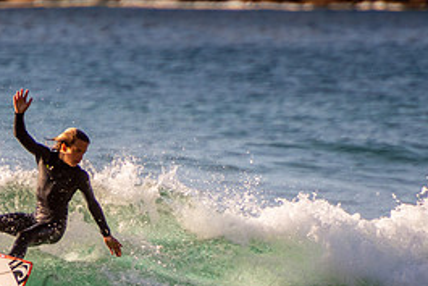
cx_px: 34
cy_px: 285
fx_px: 15606
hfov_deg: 1.6
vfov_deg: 1.0
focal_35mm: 1312
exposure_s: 1/2000
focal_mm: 400
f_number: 5.6
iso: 640
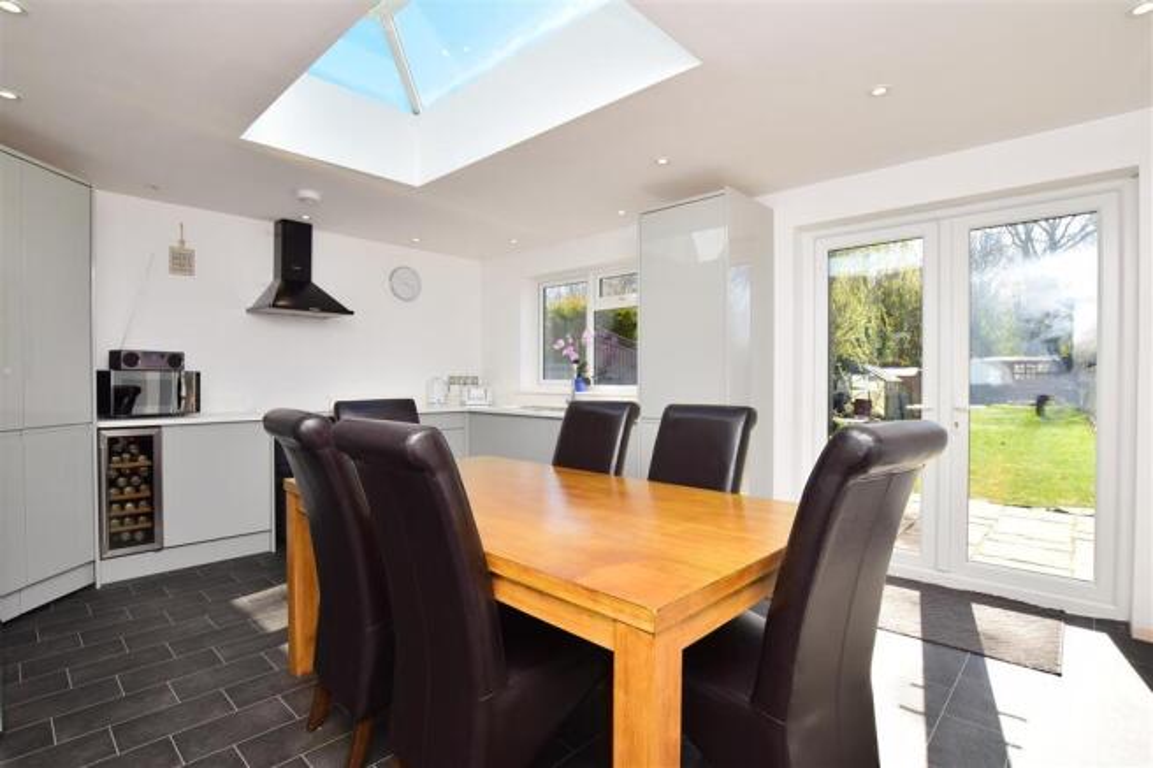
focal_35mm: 15
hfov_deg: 100.4
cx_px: 576
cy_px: 384
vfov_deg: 77.3
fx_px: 480
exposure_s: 1/200
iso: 200
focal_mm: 10
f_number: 7.1
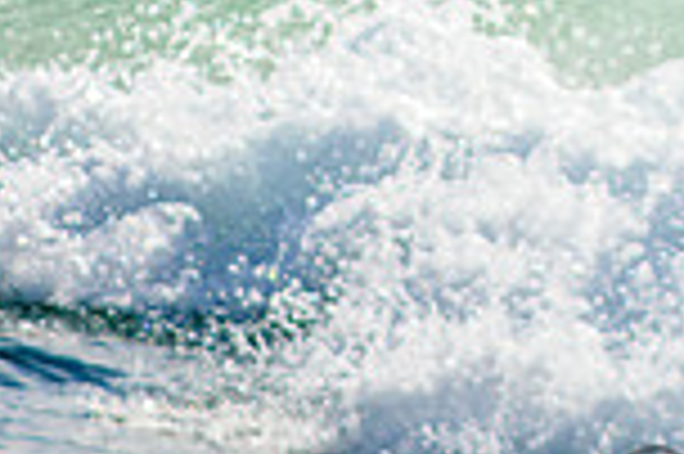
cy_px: -258
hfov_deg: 0.9
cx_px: 963
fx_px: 43463
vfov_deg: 0.6
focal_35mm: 2290
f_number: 5.6
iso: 320
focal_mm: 400
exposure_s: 1/2000
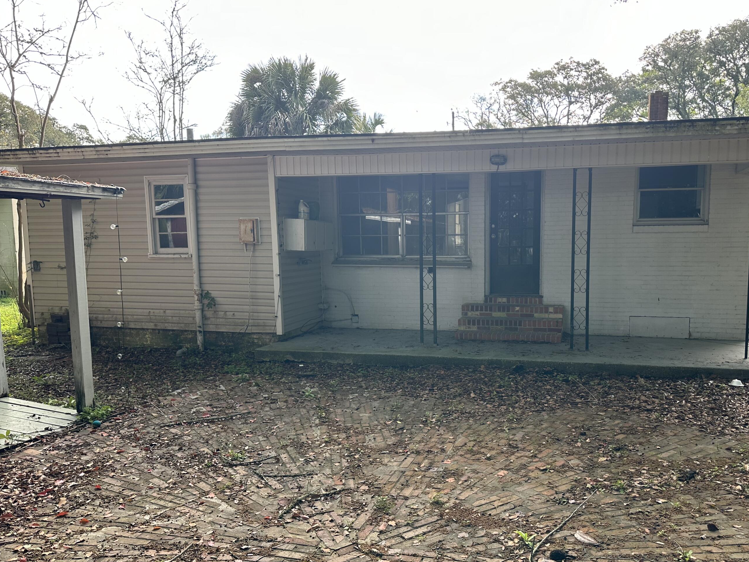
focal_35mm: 28
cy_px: 306
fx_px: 606
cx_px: 434
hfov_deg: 63.1
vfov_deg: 49.7
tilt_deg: -5.6
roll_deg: +0.7
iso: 80
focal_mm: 6.86
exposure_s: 1/464
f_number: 1.78
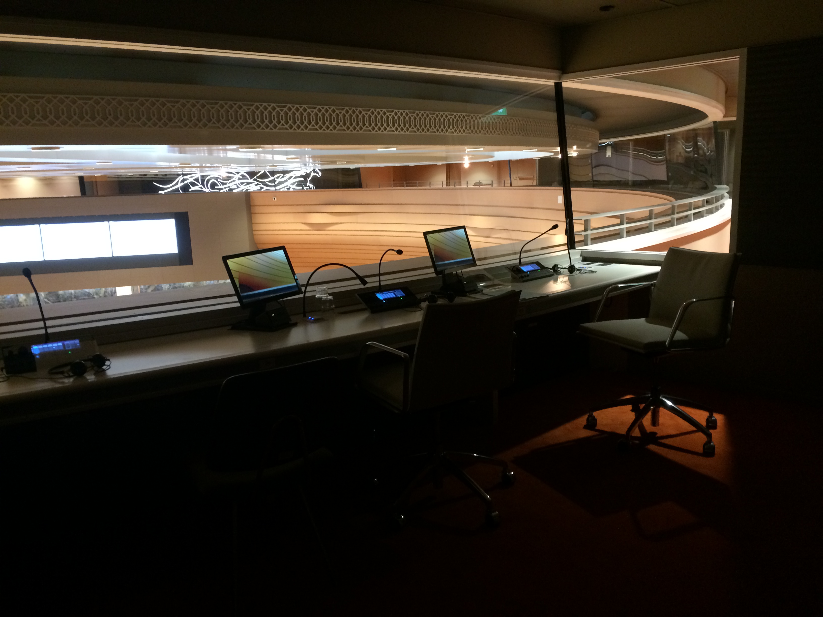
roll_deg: +2.2
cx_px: 412
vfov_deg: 48.2
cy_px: 308
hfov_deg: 61.7
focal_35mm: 29
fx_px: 689
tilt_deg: -10.6
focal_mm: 4.15
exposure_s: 1/20
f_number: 2.2
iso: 250
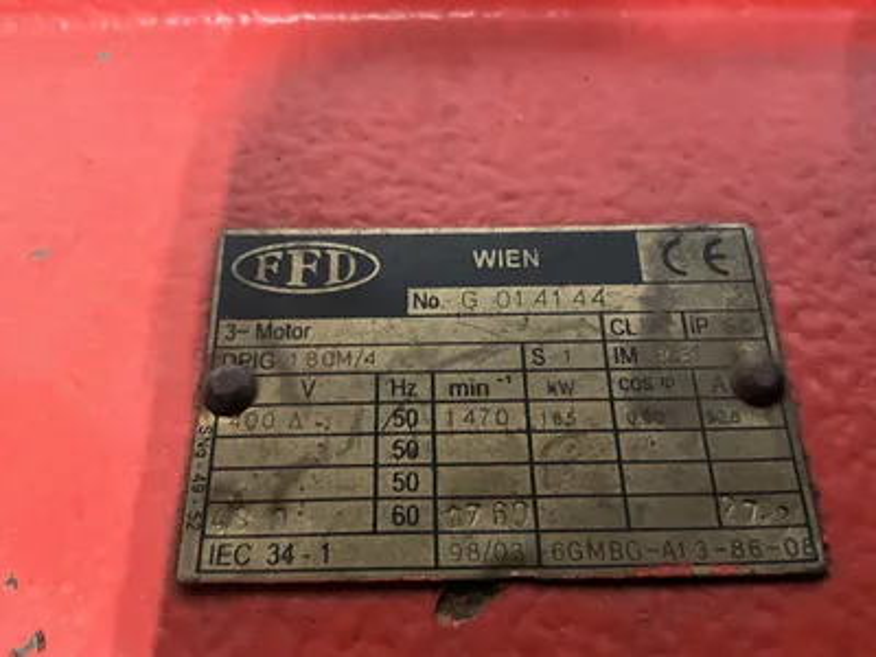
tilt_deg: -68.2
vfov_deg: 48.2
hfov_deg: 61.7
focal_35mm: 29
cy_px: 328
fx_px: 734
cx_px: 438
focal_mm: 3
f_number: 1.8
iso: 640
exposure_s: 1/28
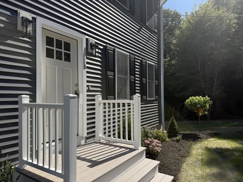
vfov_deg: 56.8
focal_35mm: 24
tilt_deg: +2.2
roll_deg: +0.4
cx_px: 122
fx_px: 168
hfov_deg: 71.6
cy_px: 91
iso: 100
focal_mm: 6.76
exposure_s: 1/5319
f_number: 1.78
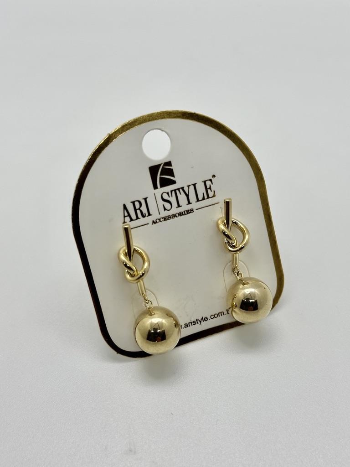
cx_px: 175
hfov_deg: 30.3
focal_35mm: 48
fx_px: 647
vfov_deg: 39.7
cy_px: 234
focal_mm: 6.86
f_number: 1.78
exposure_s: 1/219
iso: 50
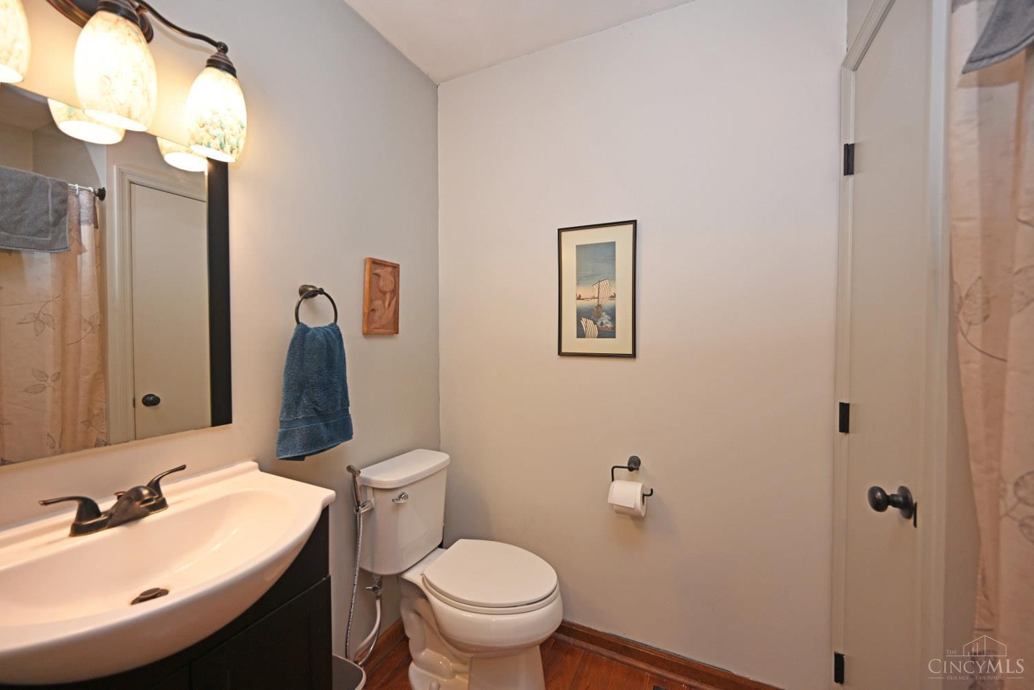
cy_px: 345
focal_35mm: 14
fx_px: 402
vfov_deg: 81.2
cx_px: 517
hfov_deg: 104.3
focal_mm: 14
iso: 250
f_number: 4
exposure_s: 1/60
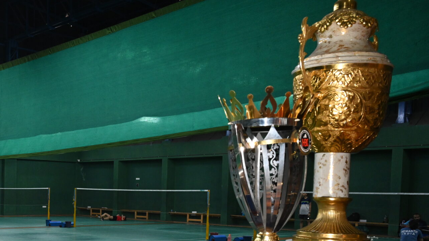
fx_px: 569
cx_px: 24
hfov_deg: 37.9
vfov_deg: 23.3
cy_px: 217
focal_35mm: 50
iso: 2000
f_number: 6.3
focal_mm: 24
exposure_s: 1/100
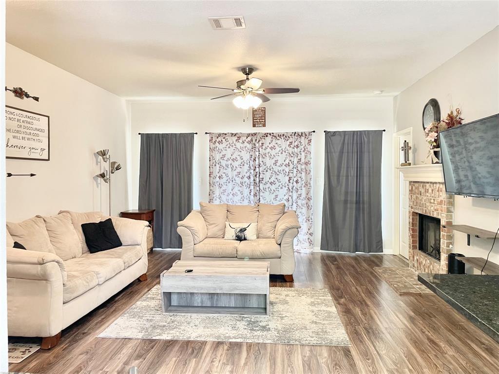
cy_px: 187
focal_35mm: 26
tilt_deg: +0.1
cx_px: 250
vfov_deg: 53.1
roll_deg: +0.5
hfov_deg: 67.3
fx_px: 375
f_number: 1.6
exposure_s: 1/60
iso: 100
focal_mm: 4.2
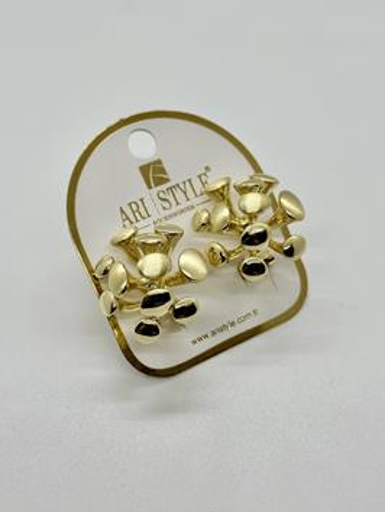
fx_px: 829
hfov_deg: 26.1
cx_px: 190
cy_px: 239
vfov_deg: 34.3
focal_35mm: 56
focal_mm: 6.86
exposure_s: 1/215
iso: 64
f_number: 1.78
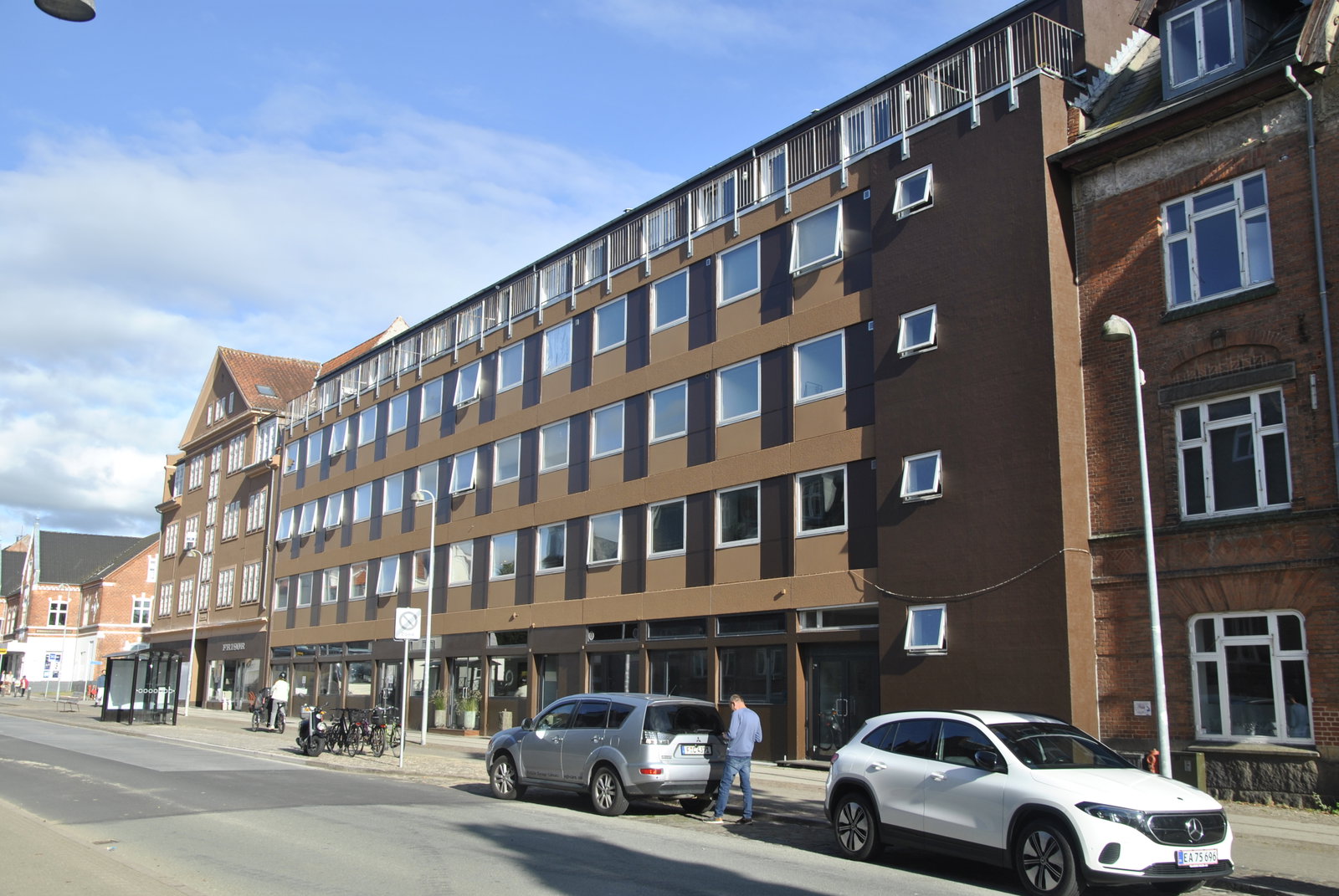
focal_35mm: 33
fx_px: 1229
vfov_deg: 40.1
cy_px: 448
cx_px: 670
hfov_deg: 57.2
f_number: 7.1
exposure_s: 1/200
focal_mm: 22
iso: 100
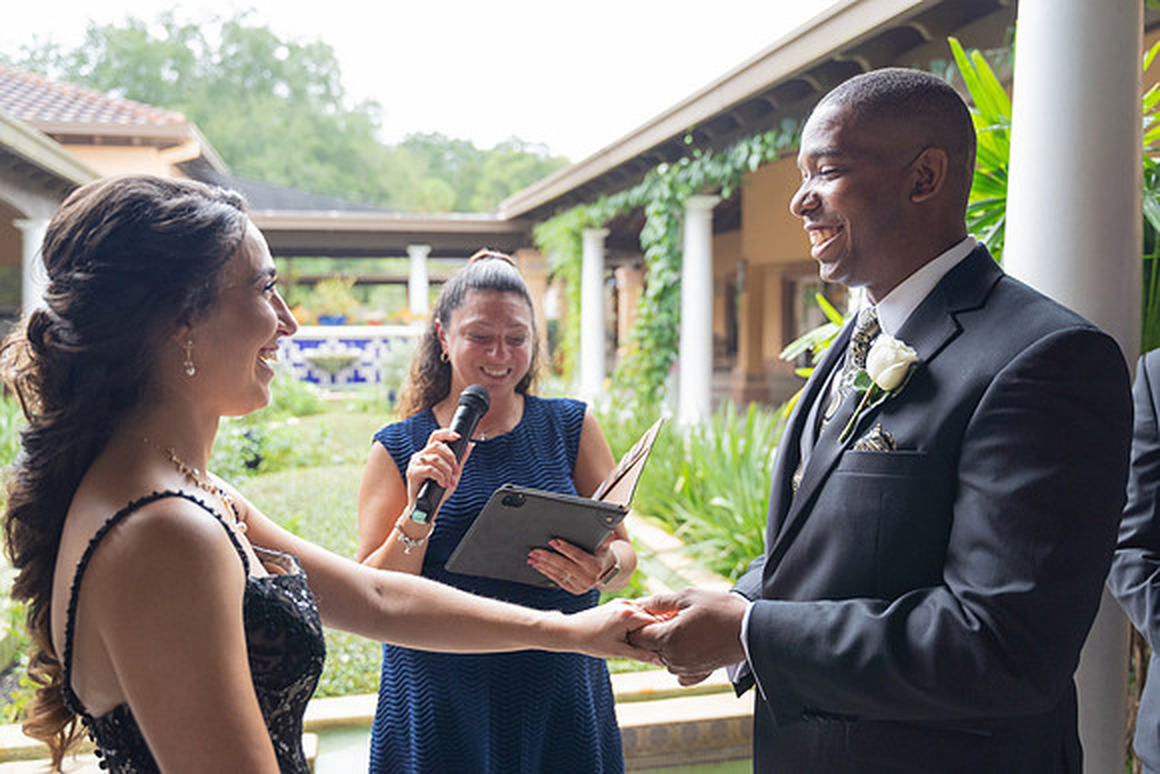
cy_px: 387
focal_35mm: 33
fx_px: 1071
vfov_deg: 39.7
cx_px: 593
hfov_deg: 56.9
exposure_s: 1/640
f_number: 2.8
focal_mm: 31.9
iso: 1250
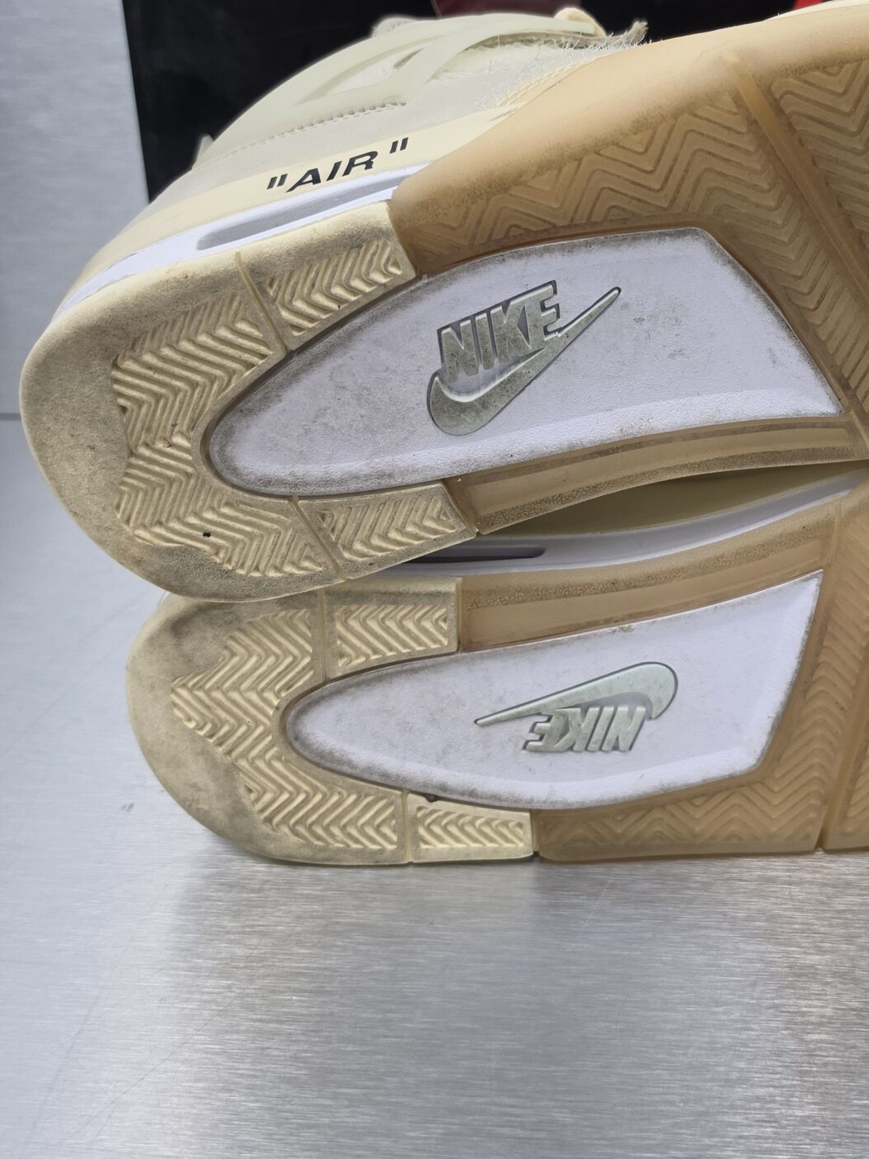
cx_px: 707
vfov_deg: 44.5
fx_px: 1406
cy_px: 442
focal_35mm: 42
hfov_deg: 33.3
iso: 125
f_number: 1.4
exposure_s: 1/100
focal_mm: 6.5
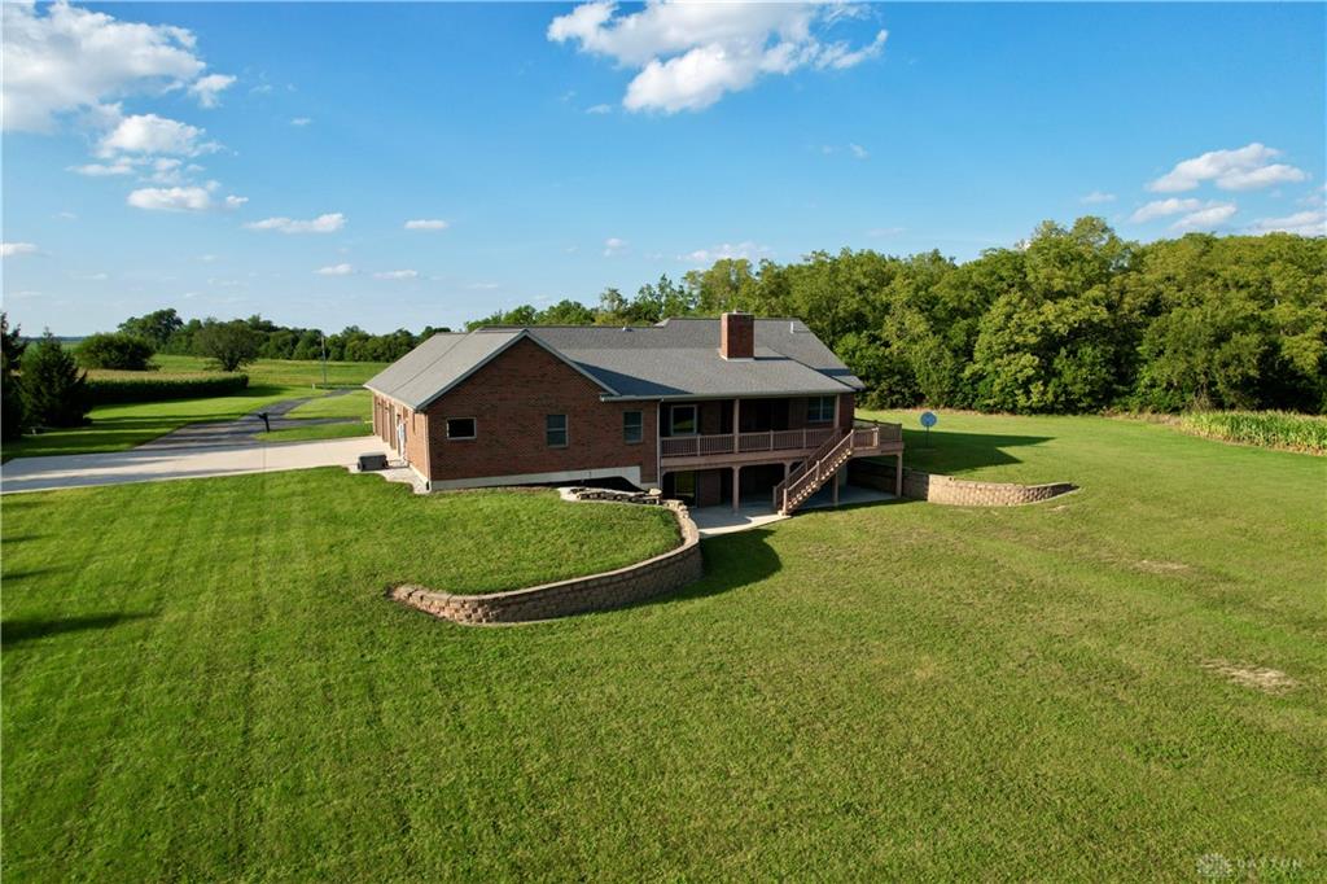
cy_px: 442
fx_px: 811
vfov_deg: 57.2
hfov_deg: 78.6
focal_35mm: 22
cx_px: 664
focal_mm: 8.38
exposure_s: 1/1500
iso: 100
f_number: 2.8
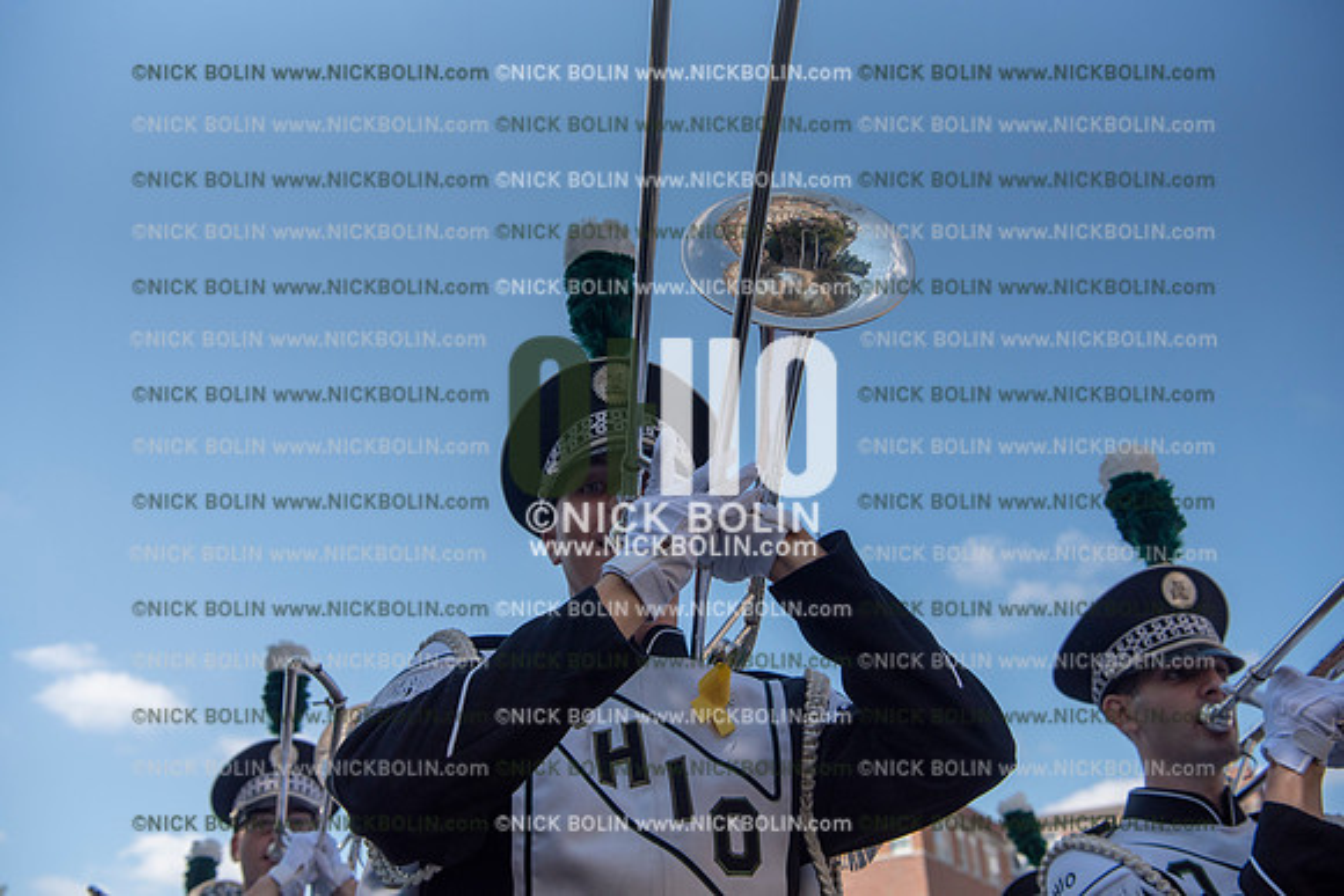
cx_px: 672
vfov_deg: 37.9
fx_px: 1307
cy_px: 448
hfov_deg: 54.4
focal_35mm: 35
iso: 400
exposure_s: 1/4000
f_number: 5
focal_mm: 35
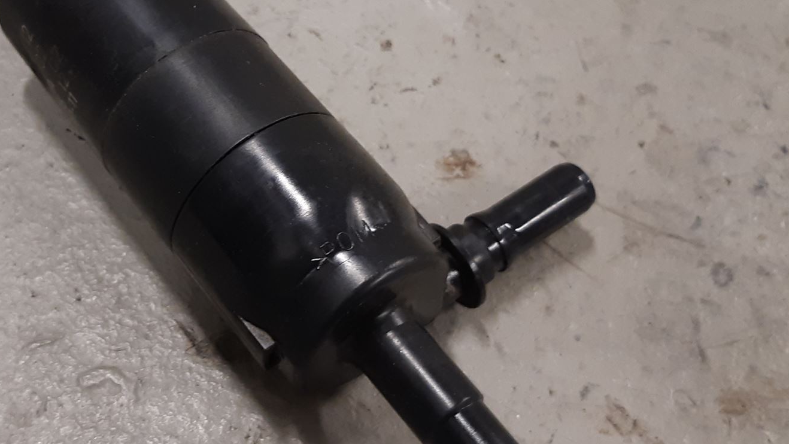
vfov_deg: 27.1
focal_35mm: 44
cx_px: 251
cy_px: 178
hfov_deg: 45.6
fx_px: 921
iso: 125
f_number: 1.7
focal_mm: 3.93
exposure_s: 1/50
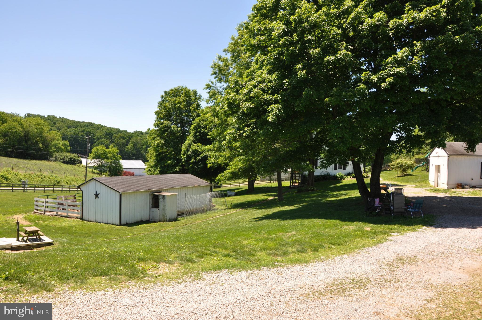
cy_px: 160
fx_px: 361
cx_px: 241
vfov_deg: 47.8
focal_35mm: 27
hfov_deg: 67.4
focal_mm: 18
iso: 200
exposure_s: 1/250
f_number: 8
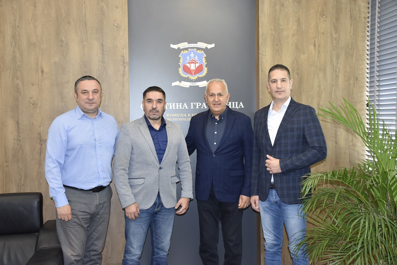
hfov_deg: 49.5
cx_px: 198
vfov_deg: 34.2
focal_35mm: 39
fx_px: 430
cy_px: 132
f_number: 5
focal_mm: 26
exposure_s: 1/60
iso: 1000
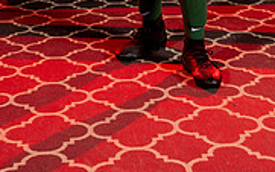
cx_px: 138
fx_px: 817
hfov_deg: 19.1
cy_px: -166
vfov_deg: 11.0
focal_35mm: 109
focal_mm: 43
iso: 160
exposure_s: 1/250
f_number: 4.5
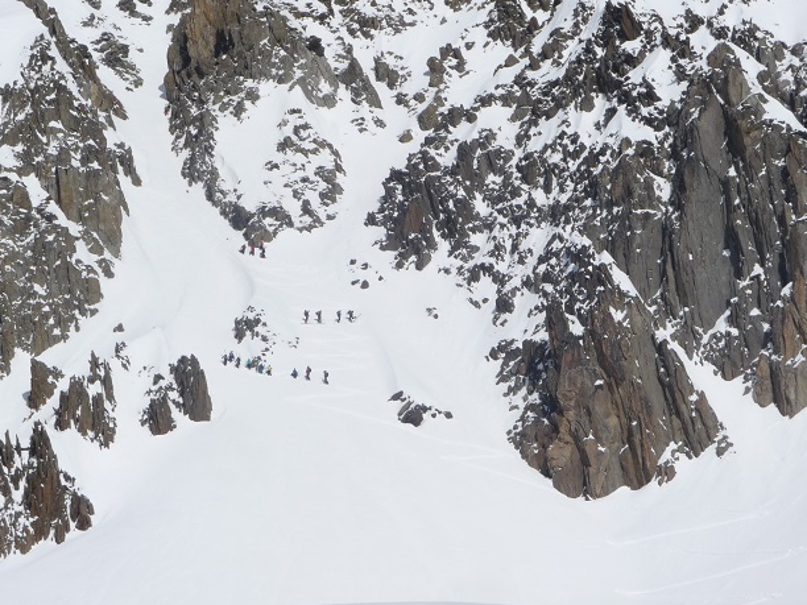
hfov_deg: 14.1
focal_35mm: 140
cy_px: 279
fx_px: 3264
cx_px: 385
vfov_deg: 10.6
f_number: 11
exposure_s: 1/500
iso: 100
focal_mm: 20.3
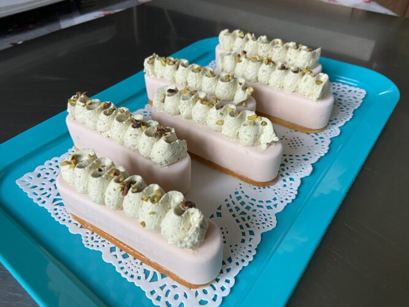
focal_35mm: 26
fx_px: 307
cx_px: 204
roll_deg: +1.2
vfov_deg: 53.0
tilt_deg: -41.1
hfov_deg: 67.3
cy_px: 154
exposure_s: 1/50
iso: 125
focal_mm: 4.25
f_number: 1.8
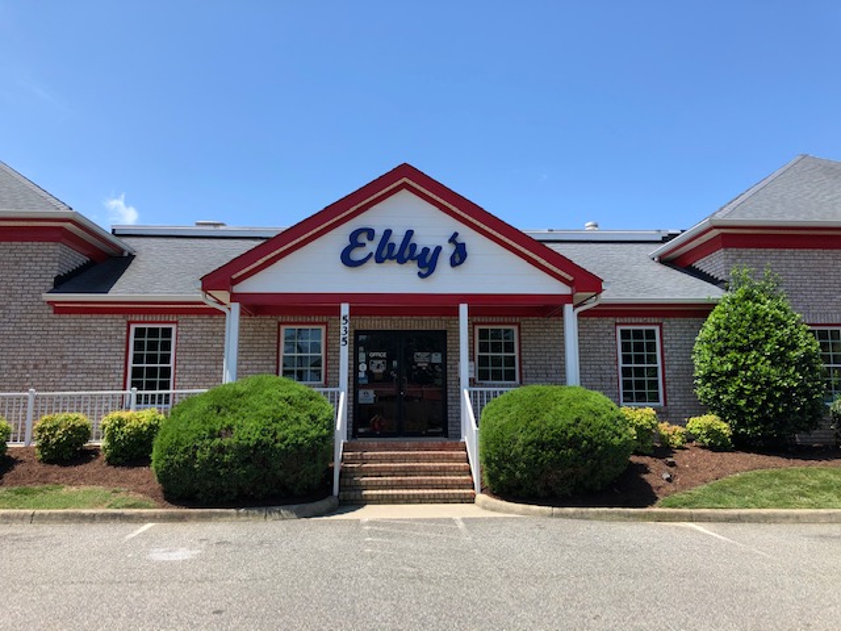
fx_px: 680
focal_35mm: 28
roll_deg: -1.1
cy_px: 316
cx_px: 420
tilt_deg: +8.9
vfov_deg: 49.7
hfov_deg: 63.4
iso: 20
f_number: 1.8
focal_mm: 3.99
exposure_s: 1/1279
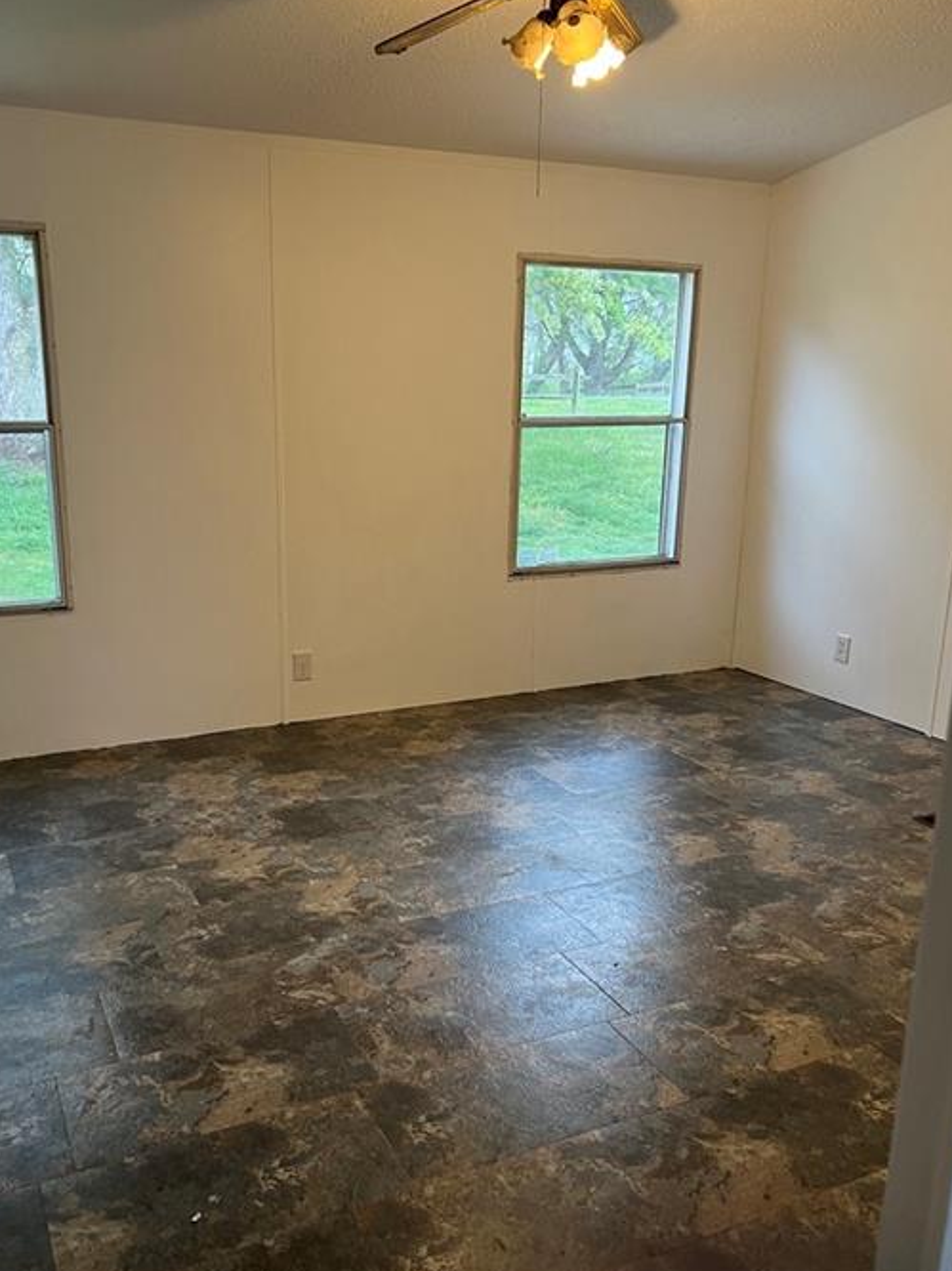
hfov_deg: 46.7
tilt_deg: -10.8
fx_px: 1101
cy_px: 658
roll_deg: -1.8
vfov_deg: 60.0
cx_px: 443
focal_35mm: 30
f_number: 1.5
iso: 200
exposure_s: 1/59
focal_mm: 5.7
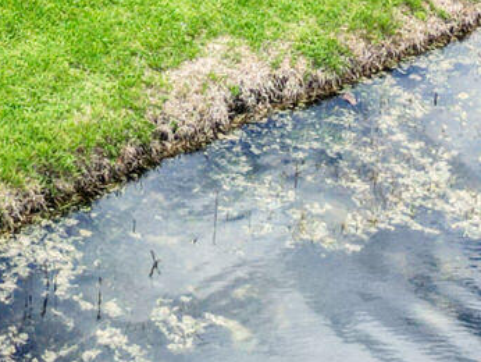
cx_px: -131
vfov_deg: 9.5
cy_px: -447
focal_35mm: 142
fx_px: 1975
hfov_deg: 13.4
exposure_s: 1/2500
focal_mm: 6.7
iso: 100
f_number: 1.7
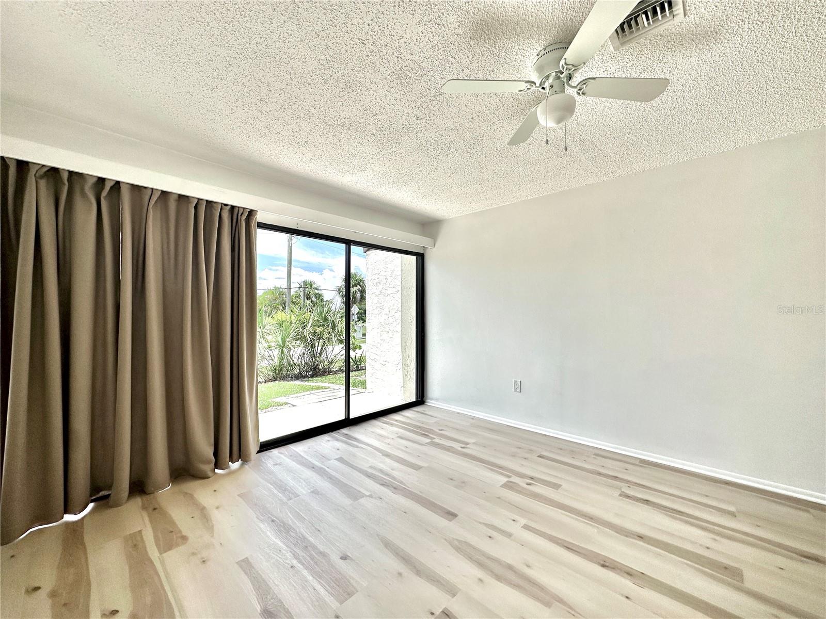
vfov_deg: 85.7
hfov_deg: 102.1
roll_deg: +0.1
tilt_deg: +0.5
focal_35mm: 14
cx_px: 413
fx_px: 334
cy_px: 310
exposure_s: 1/1416
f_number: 2.2
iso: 40
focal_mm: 2.22
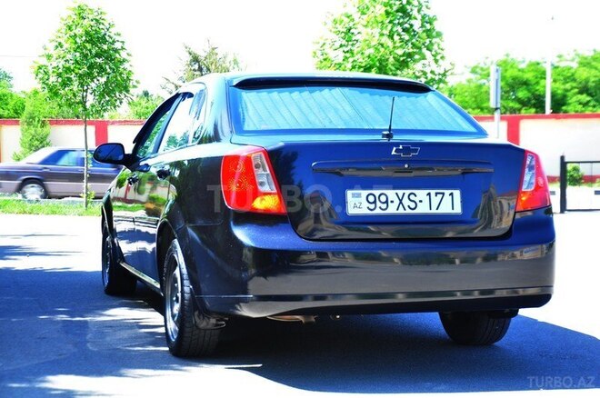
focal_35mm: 68
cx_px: 300
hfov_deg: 29.9
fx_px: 1123
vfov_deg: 20.1
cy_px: 199
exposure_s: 1/100
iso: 200
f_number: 5
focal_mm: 45
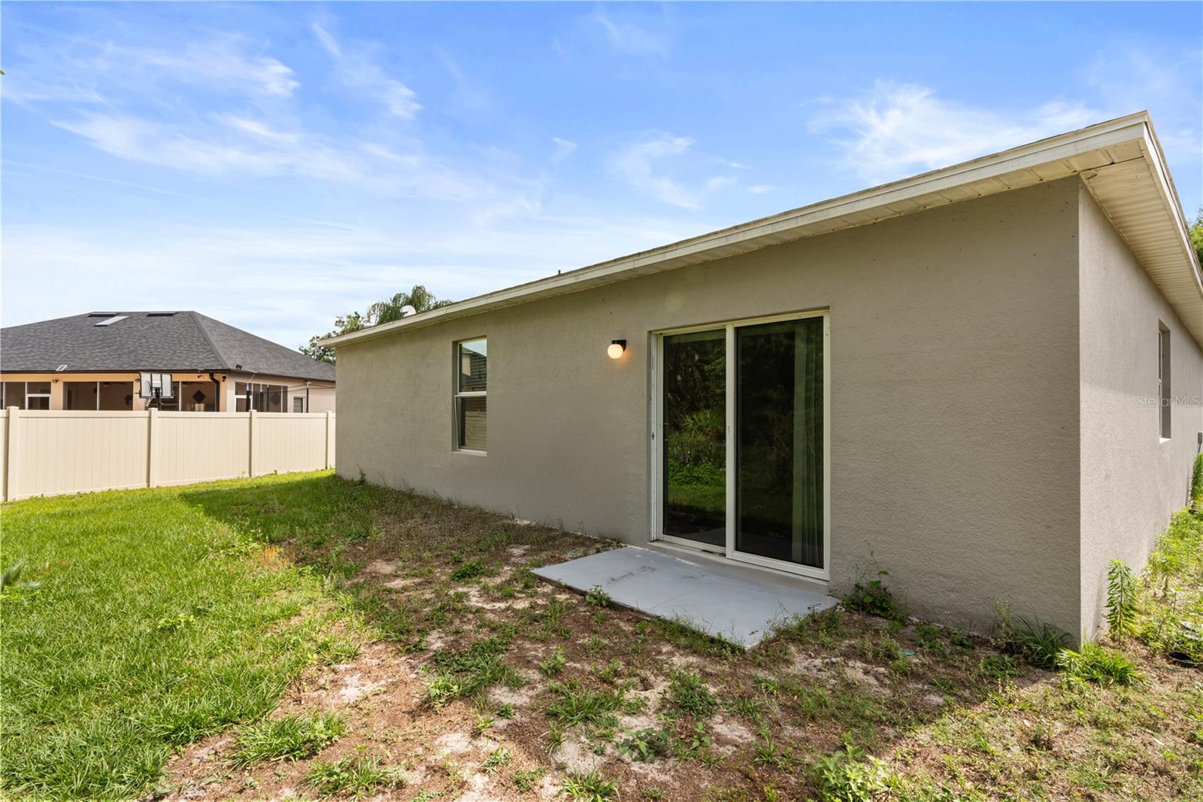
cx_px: 602
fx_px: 568
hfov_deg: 93.3
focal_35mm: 17
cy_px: 401
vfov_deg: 70.4
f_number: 14
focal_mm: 17
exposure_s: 1/30
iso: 125
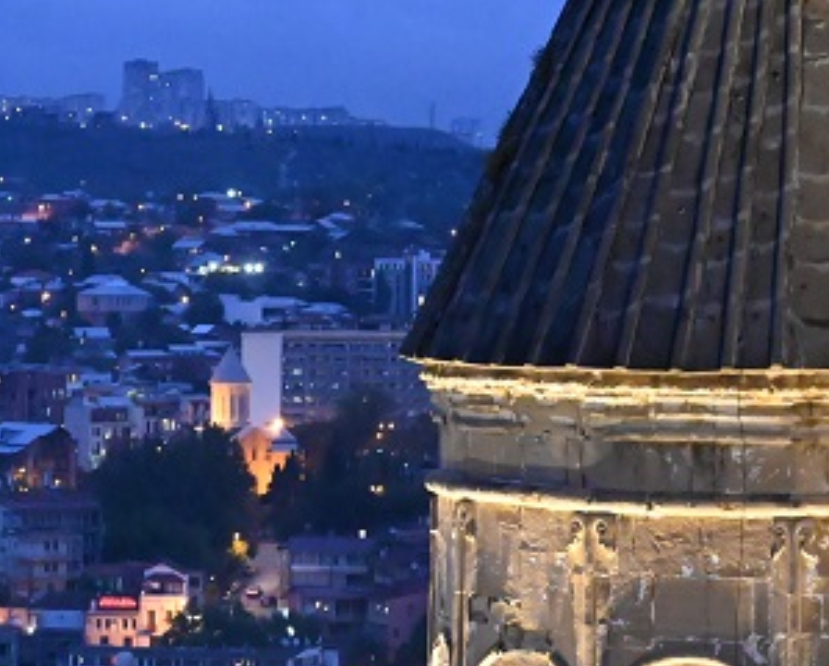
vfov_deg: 8.2
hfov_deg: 10.1
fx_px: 4619
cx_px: -213
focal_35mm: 188
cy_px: 404
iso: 11400
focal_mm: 50
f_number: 4.5
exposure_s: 1/60
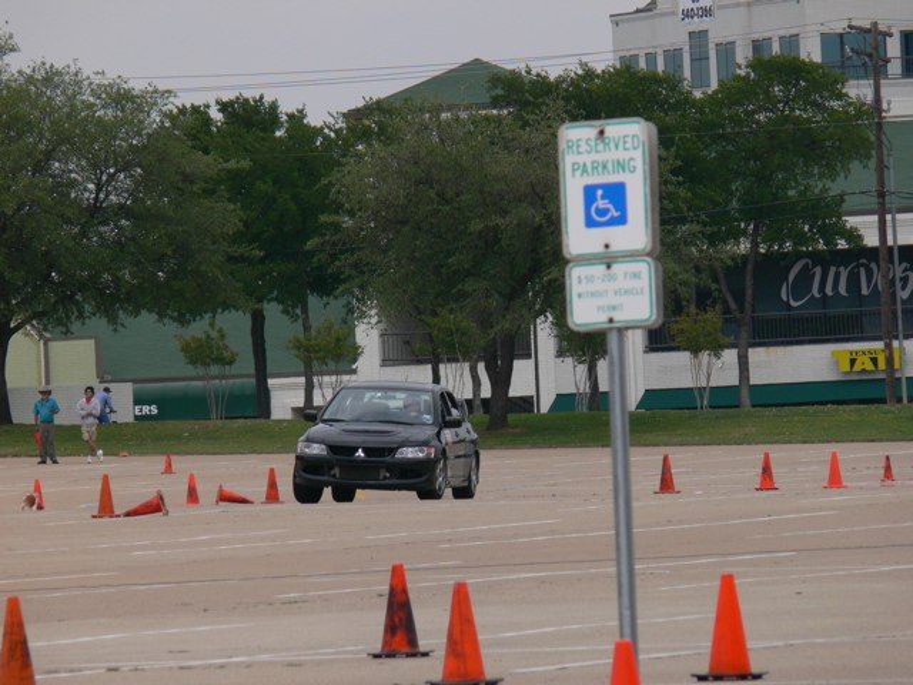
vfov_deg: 3.5
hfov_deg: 4.7
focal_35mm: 420
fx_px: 11078
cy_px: 342
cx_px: 456
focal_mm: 88.8
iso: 100
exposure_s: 1/800
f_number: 5.6
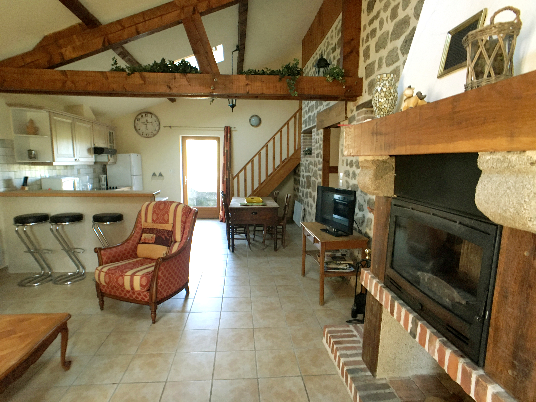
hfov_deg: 61.7
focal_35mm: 29
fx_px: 449
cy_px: 201
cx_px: 268
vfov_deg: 48.2
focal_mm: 4.15
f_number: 2.2
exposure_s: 1/33
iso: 200
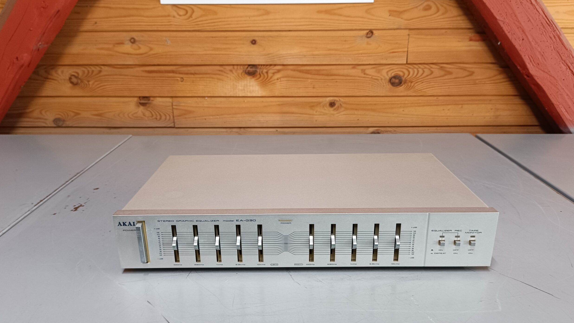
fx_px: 411
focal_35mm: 27
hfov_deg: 69.9
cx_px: 286
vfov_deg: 42.9
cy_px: 158
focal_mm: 5.59
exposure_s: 1/33.3
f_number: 1.88
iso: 510
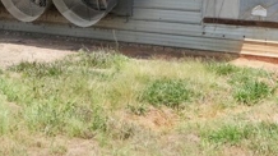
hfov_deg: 20.4
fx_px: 766
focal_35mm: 104
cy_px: -15
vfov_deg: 11.4
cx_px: 66
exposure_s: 1/8000
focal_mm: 48
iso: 2000
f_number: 3.5
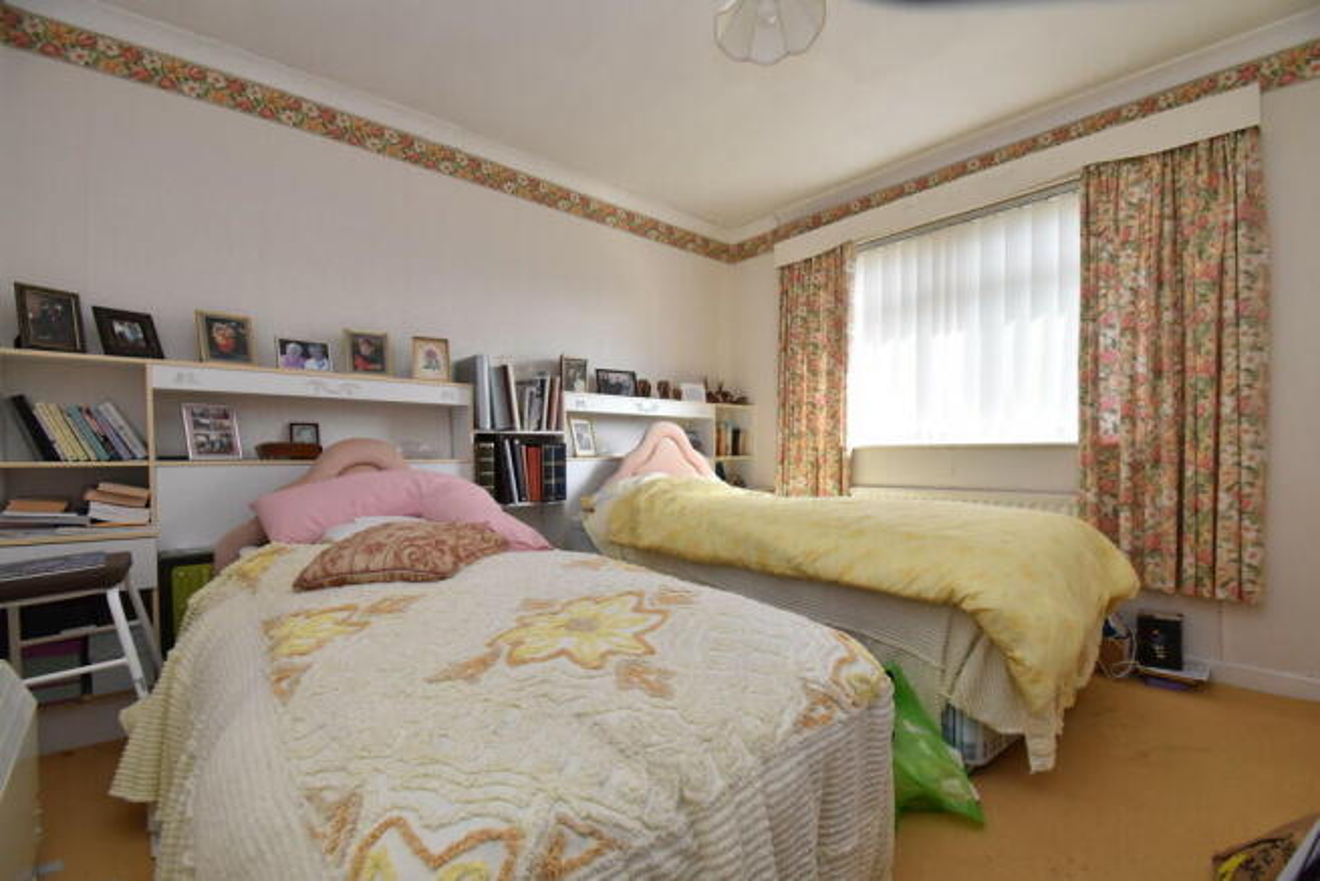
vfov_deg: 77.4
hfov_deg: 100.4
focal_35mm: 15
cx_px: 660
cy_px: 440
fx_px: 550
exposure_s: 1/125
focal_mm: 10
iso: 640
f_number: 7.1
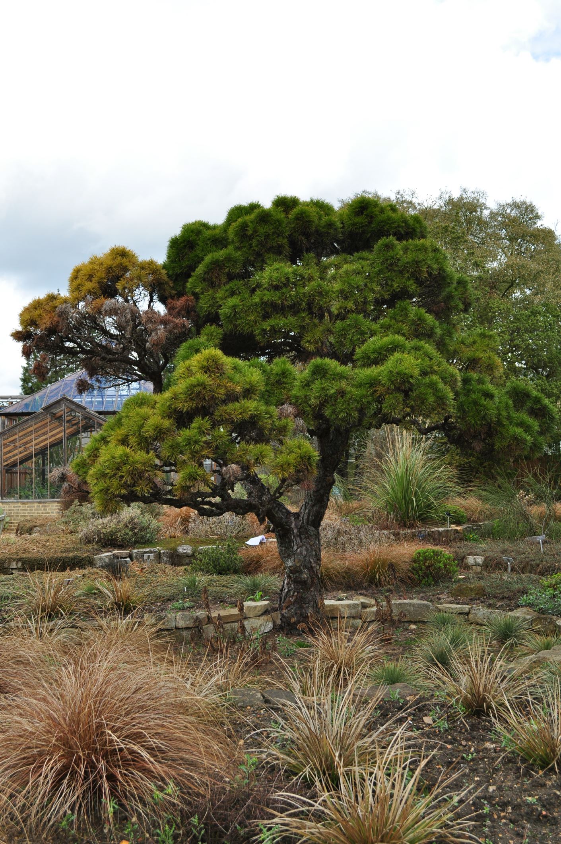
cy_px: 422
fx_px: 914
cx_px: 280
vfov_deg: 49.6
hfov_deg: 34.1
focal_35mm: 39
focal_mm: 26
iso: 250
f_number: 8
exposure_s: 1/320
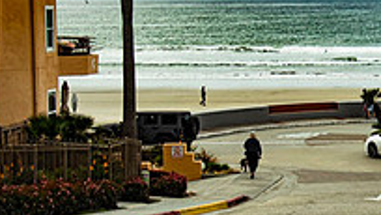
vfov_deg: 8.9
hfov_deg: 15.3
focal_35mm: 137
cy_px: 74
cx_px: 413
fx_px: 1385
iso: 400
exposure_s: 1/1250
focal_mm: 46
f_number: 4
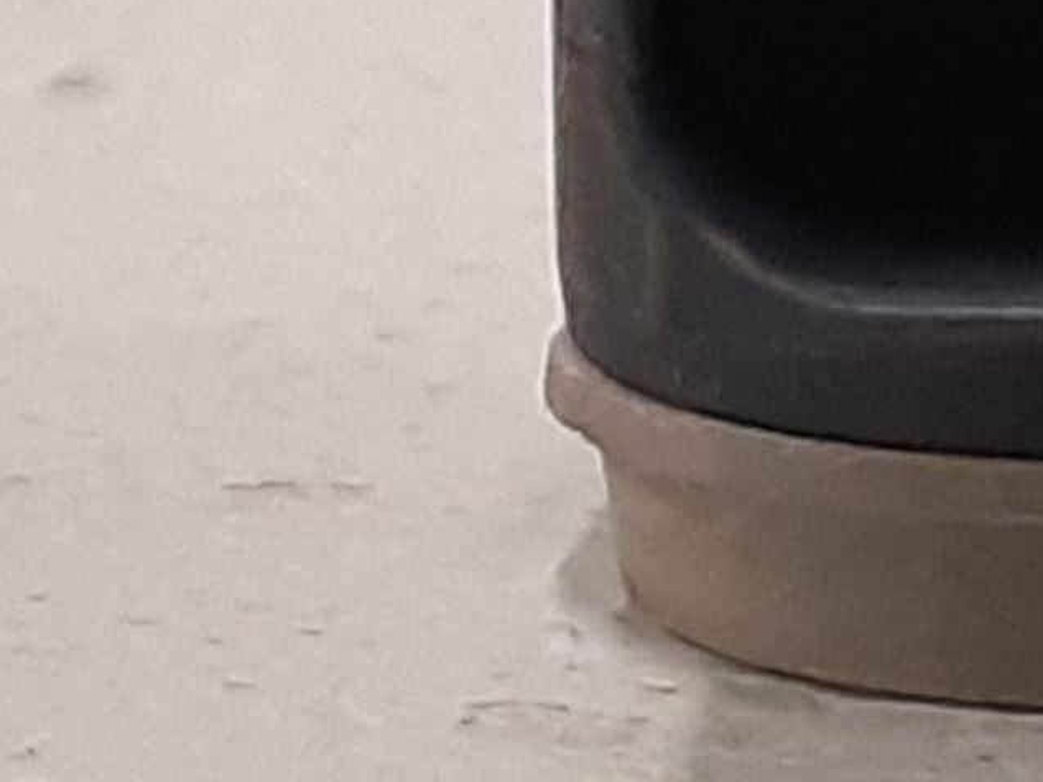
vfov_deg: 17.4
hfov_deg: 23.1
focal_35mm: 84
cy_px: 137
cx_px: 762
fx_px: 2530
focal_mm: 3.93
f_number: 1.7
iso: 200
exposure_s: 1/50
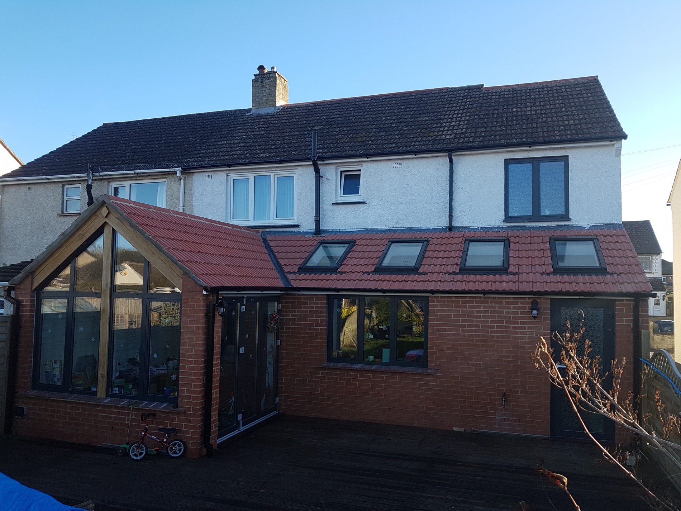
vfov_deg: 53.1
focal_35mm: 26
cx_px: 340
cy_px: 256
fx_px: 511
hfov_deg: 67.3
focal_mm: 4.2
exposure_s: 1/612
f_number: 1.7
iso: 40
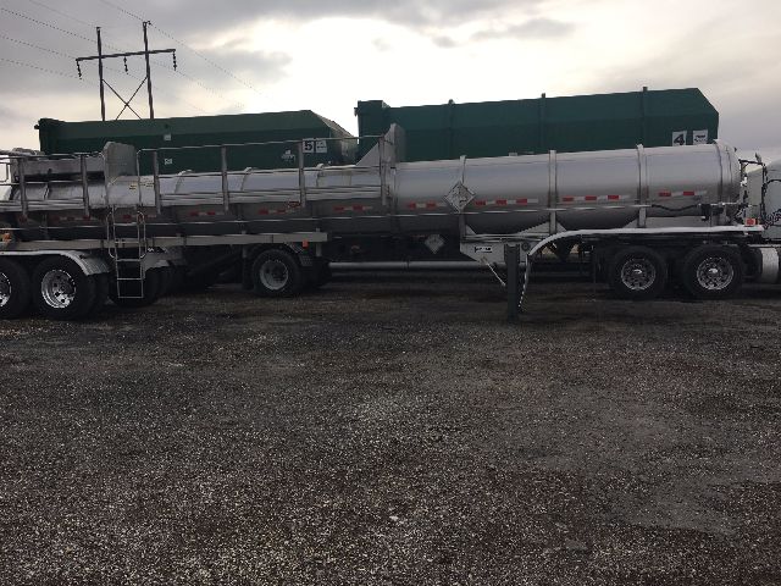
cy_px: 293
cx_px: 390
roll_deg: +0.7
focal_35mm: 29
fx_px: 654
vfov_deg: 48.2
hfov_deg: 61.7
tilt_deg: -4.8
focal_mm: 4.15
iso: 25
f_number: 2.2
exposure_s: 1/2481
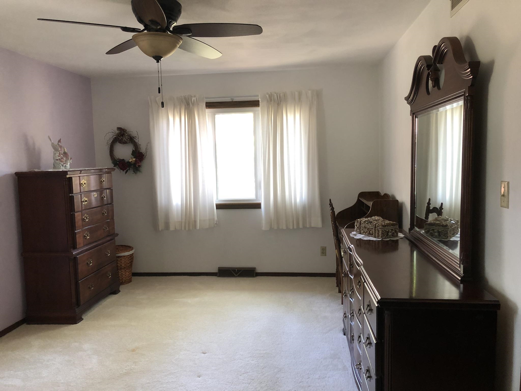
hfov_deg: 63.4
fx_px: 421
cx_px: 260
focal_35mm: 28
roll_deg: +1.8
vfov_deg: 49.7
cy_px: 196
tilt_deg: -5.6
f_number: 1.8
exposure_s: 1/15
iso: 50
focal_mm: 3.99
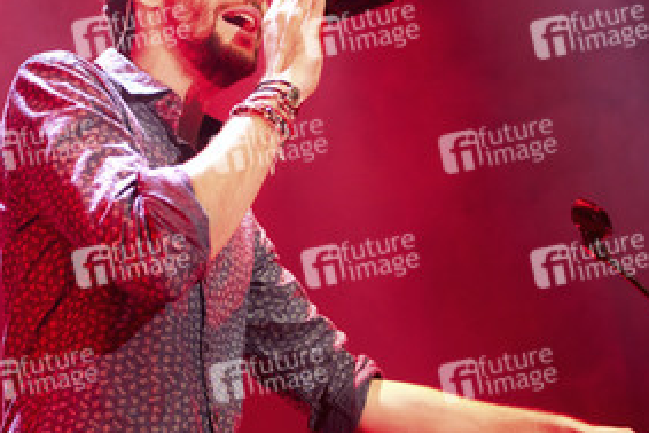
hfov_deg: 22.9
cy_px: 204
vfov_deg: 15.4
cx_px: 298
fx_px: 1605
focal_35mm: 89
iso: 1600
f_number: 2.8
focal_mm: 56
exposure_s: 1/200
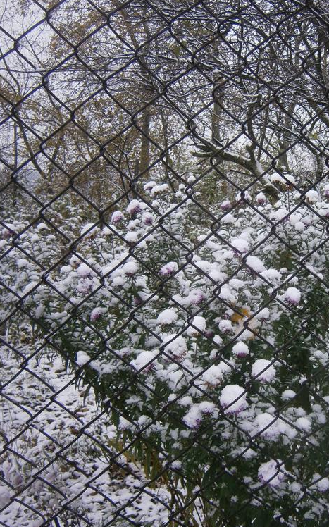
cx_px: 249
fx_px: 503
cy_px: 269
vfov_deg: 55.3
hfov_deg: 35.4
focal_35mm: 35
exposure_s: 1/125
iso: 80
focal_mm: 4.7
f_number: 2.8
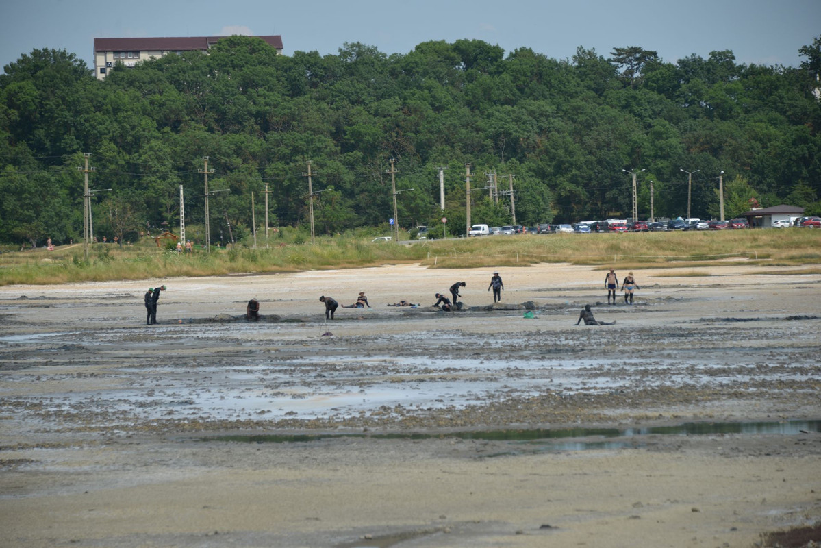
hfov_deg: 12.8
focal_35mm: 160
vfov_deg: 8.6
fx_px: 3650
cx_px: 410
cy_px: 274
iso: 100
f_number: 6.3
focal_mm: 160
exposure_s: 1/250
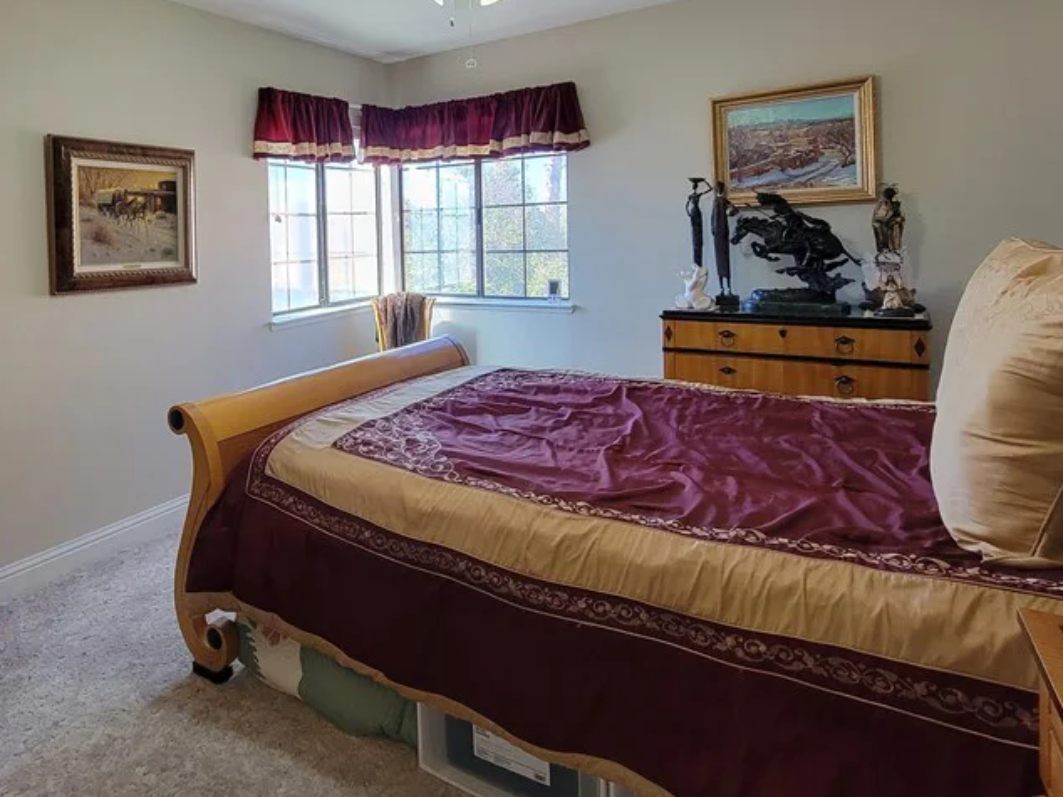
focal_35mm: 21
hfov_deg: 75.9
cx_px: 335
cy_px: 265
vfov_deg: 61.8
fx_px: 645
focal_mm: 2.2
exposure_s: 1/60
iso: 160
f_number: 2.2
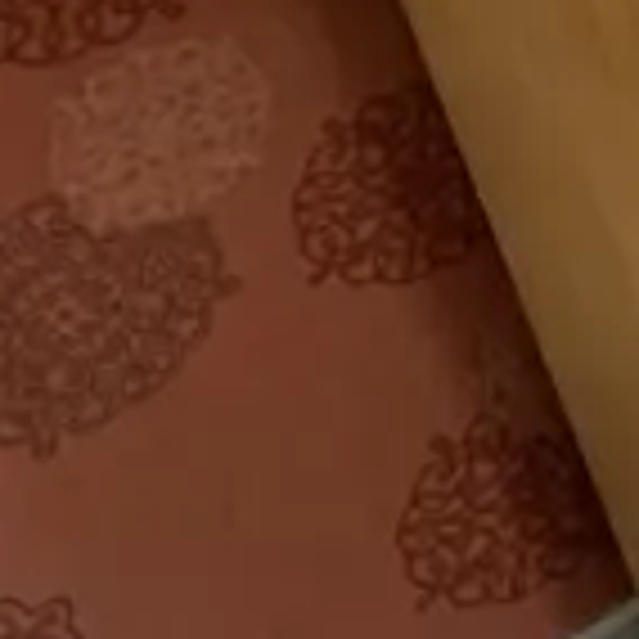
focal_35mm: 166
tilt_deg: -32.3
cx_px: 2295
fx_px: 3467
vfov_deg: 10.1
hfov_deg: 8.0
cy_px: -396
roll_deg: -0.9
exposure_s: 1/50
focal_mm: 4.25
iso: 100
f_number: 1.8
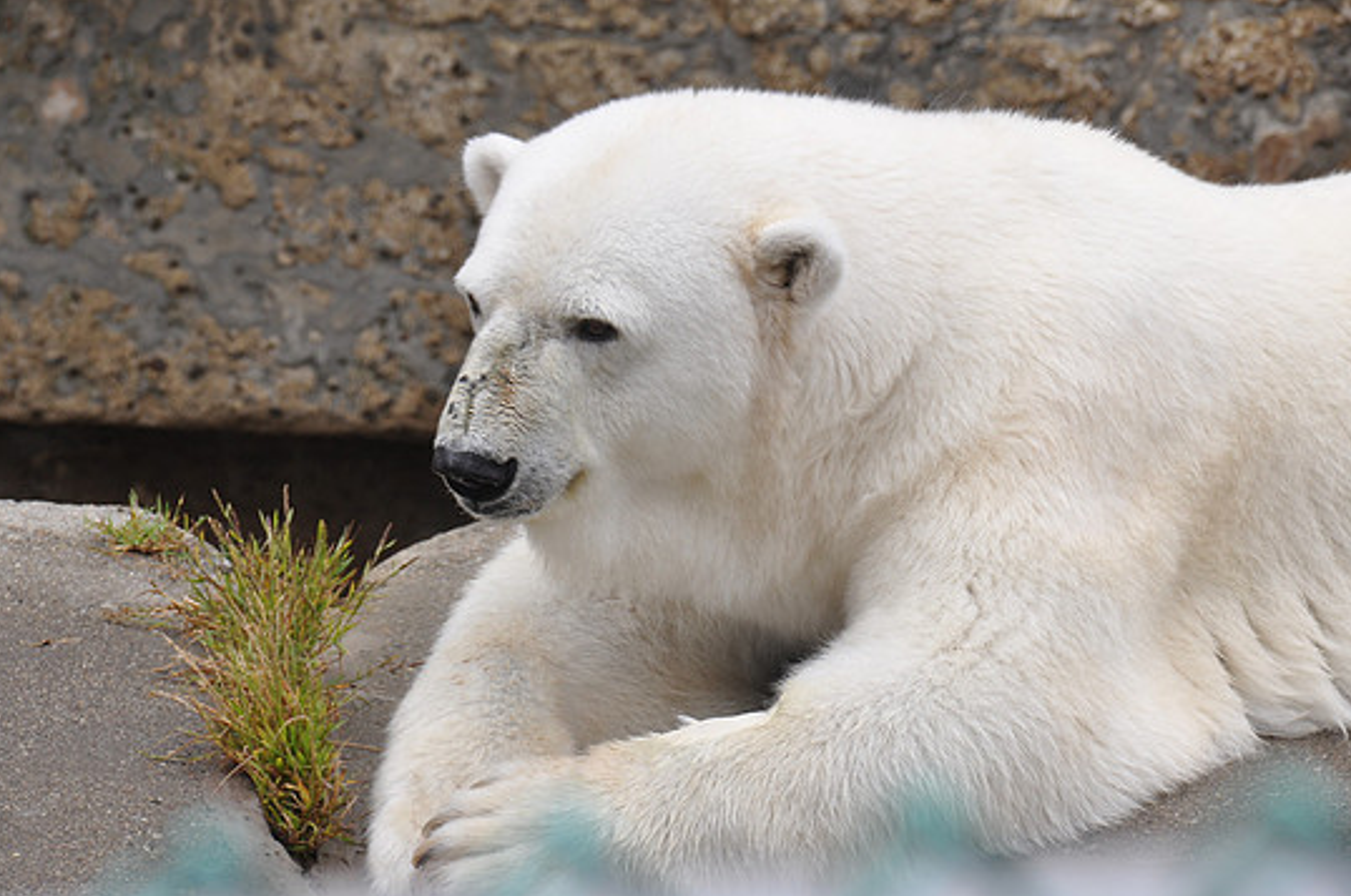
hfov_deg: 5.8
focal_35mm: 356
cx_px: 655
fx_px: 13340
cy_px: 420
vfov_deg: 3.8
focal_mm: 220
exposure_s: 1/200
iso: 320
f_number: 11
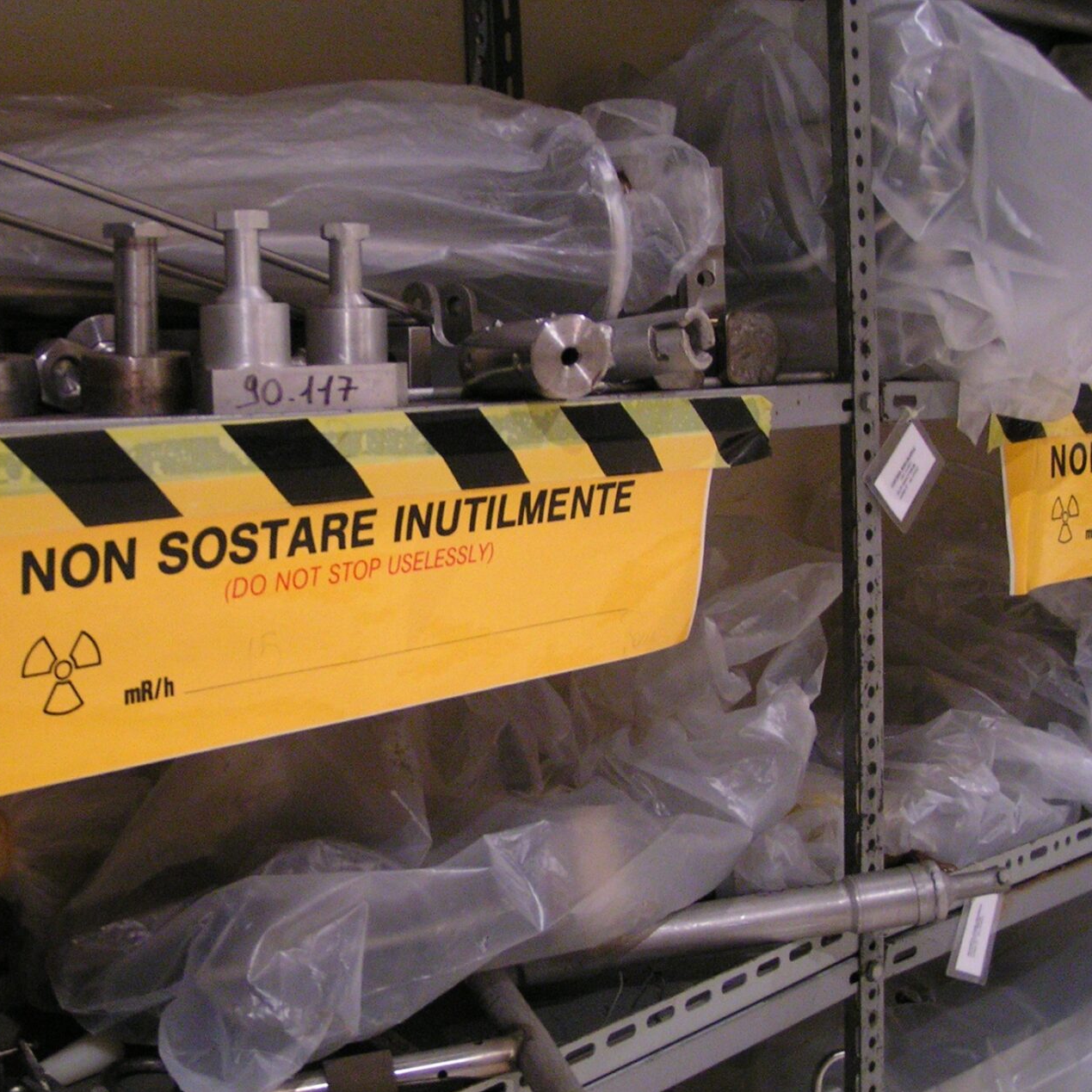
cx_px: 364
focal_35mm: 45
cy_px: 548
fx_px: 1606
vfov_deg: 37.6
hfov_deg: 37.2
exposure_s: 1/6
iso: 200
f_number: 2.8
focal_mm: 5.8
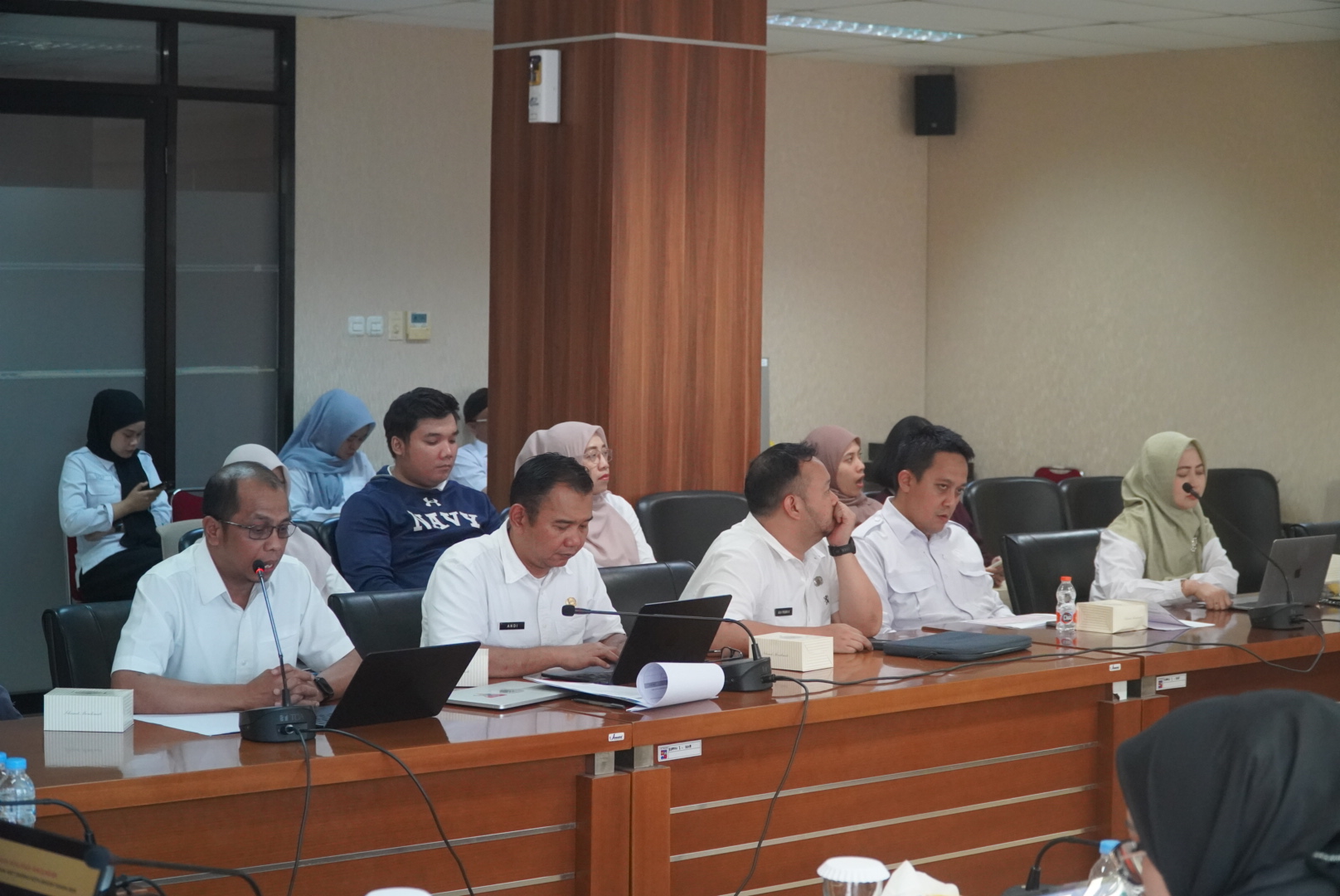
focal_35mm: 64
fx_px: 2402
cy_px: 448
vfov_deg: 21.1
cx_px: 670
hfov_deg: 31.2
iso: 3200
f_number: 4
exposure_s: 1/200
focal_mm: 43
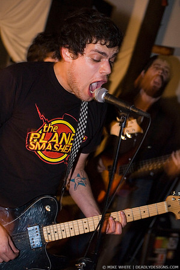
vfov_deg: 33.4
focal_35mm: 60
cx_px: 90
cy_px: 135
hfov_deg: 22.6
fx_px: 451
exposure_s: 1/20
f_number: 2.8
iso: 800
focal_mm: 40
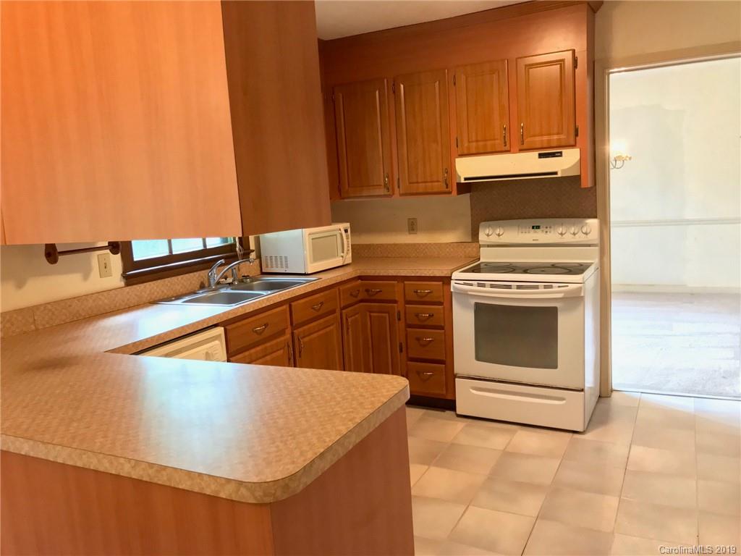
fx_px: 599
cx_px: 370
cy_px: 278
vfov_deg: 49.7
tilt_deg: -10.0
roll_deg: +3.6
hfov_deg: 63.4
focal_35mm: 28
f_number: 1.8
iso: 200
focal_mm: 3.99
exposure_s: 1/20
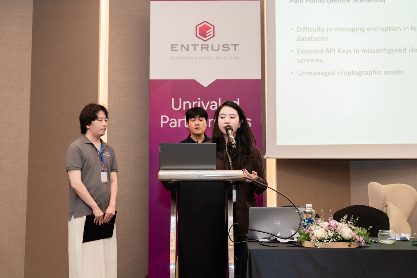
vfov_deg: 32.5
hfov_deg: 47.2
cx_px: 208
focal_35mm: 41
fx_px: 477
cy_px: 139
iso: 1000
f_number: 3.5
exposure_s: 1/125
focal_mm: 41.2
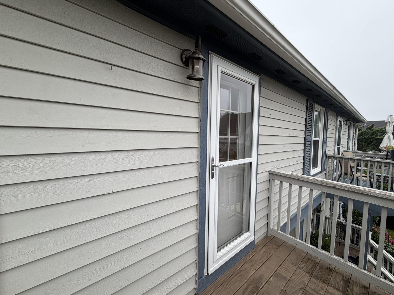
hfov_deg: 98.1
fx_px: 171
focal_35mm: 15
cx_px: 208
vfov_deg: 81.8
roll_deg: -1.4
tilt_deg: -3.1
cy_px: 145
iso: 25
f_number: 2.2
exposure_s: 1/120
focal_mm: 2.22
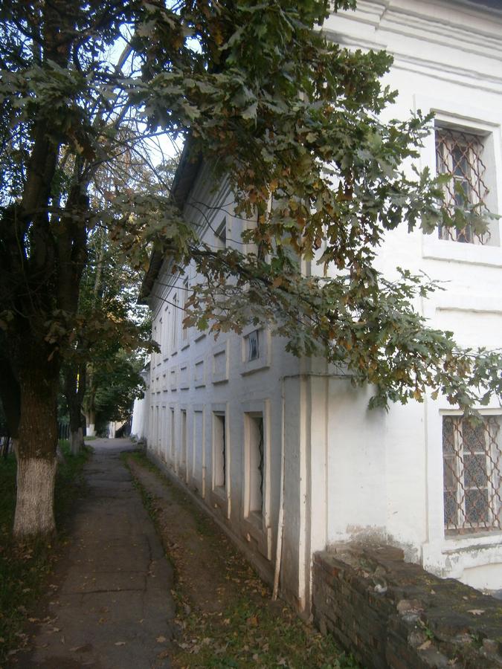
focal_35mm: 26
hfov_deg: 53.1
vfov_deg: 67.3
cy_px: 334
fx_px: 503
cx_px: 251
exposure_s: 1/60
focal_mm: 4.7
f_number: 2.8
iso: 80
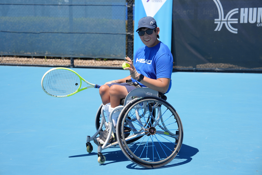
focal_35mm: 70
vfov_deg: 19.5
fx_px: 509
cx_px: 131
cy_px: 88
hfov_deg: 28.8
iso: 100
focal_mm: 70
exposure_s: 1/640
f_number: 4.5
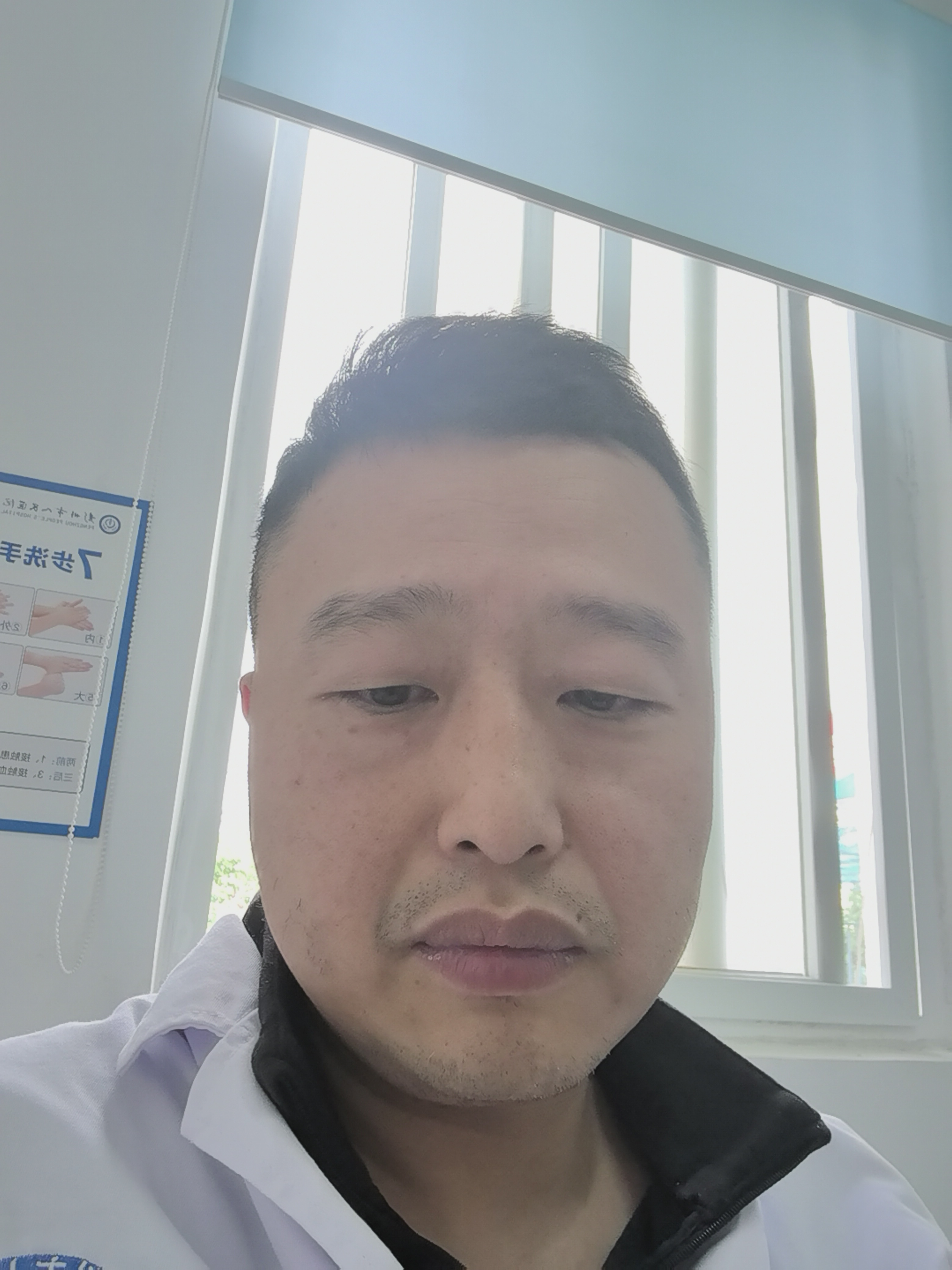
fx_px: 990
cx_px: 476
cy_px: 635
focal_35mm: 27
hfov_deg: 51.4
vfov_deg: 65.3
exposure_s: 1/100
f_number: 2.4
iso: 125
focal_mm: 2.7
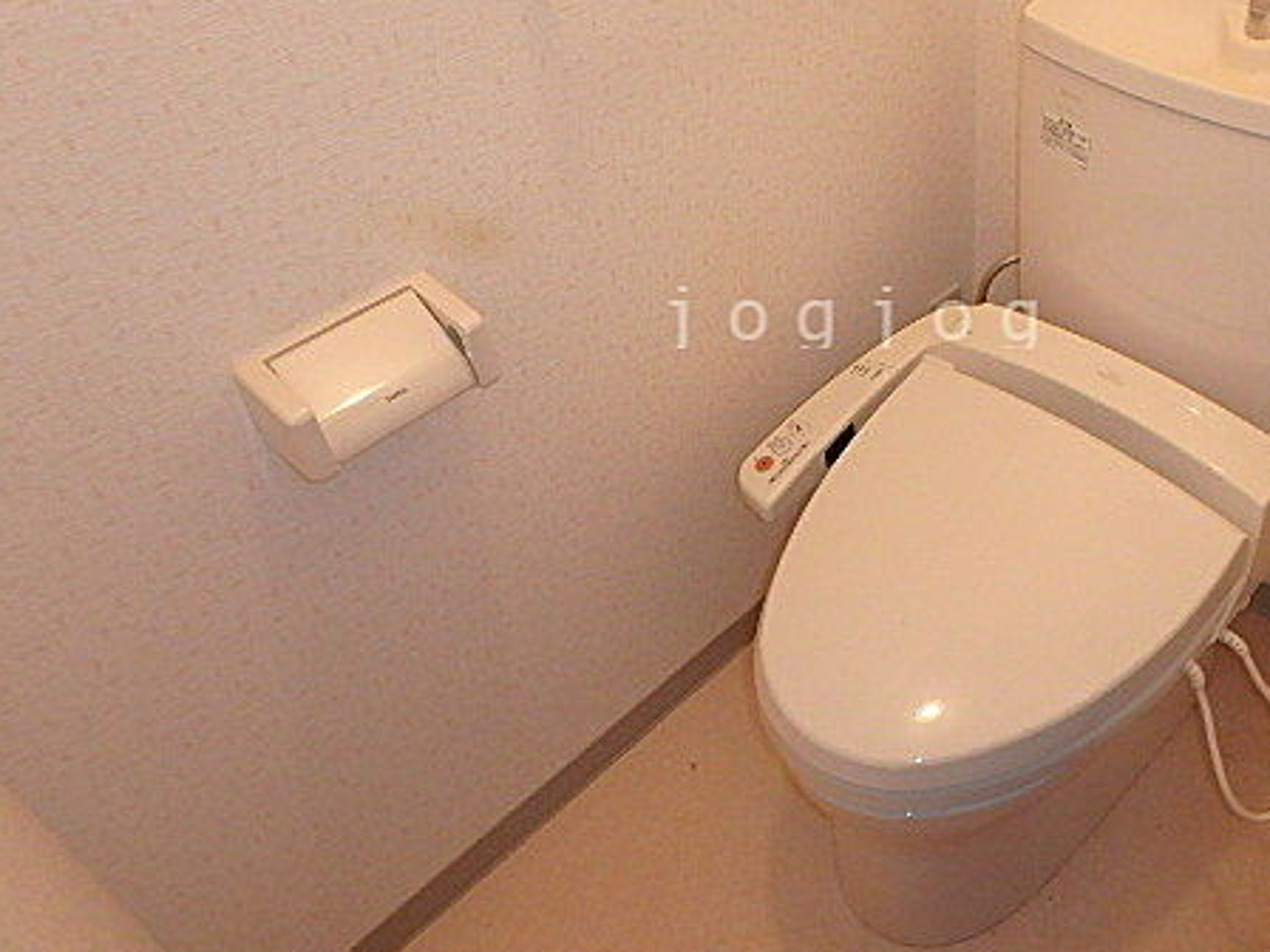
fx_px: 1101
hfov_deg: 58.4
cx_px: 859
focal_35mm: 30
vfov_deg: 46.0
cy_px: 314
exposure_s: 1/30
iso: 400
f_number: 3.5
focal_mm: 3.7
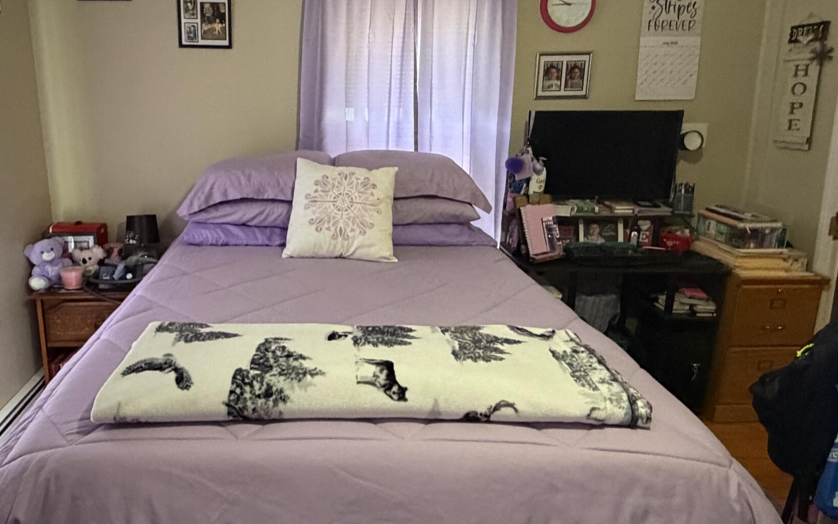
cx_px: 329
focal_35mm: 27
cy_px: 223
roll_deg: +0.8
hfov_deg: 67.6
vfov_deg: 45.9
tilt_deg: -10.8
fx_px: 617
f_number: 2.2
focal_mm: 2.22
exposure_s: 1/60
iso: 800
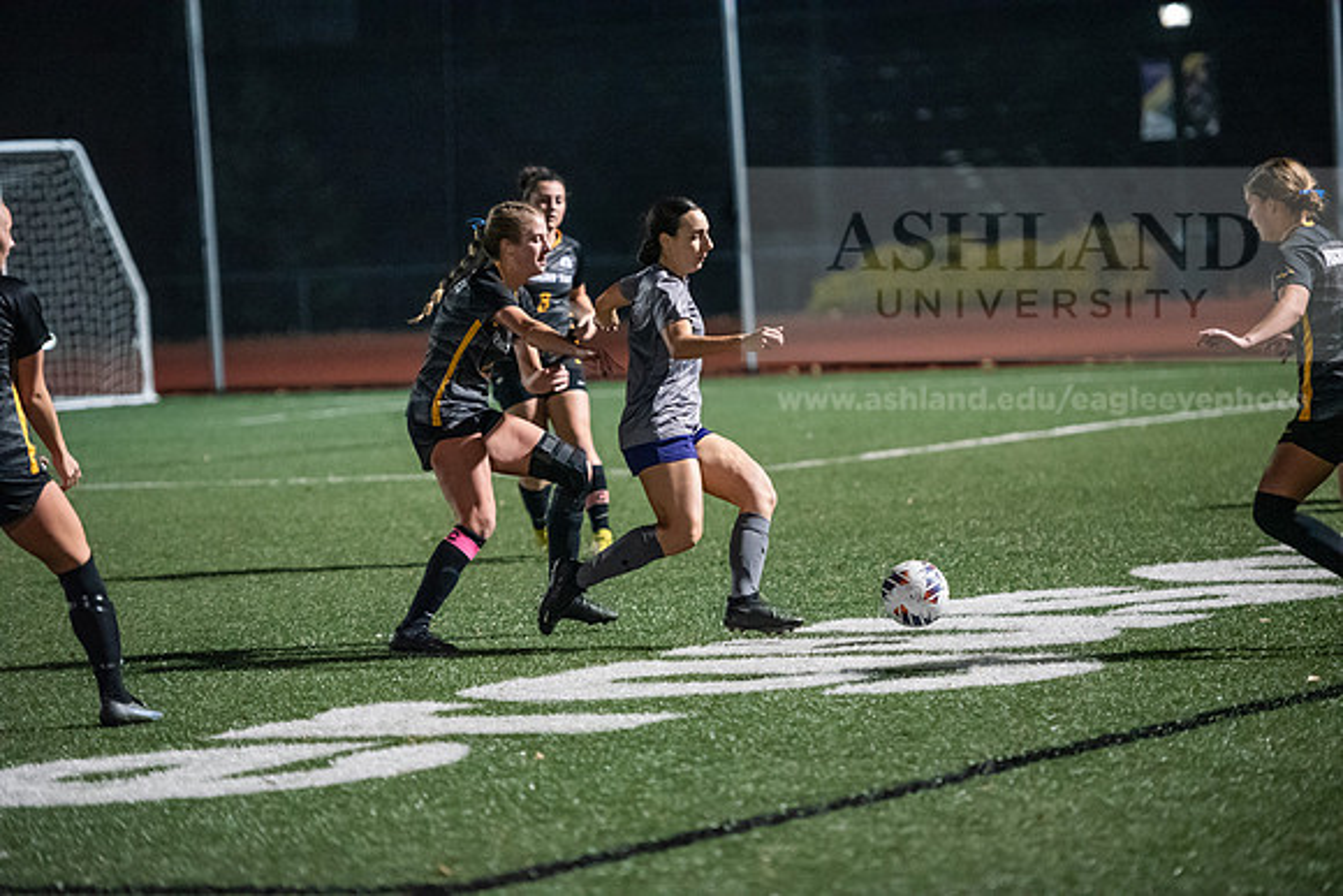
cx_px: 672
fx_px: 6157
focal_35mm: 165
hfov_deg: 12.4
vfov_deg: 8.3
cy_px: 448
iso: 8000
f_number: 2.8
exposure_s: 1/1000
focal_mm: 165
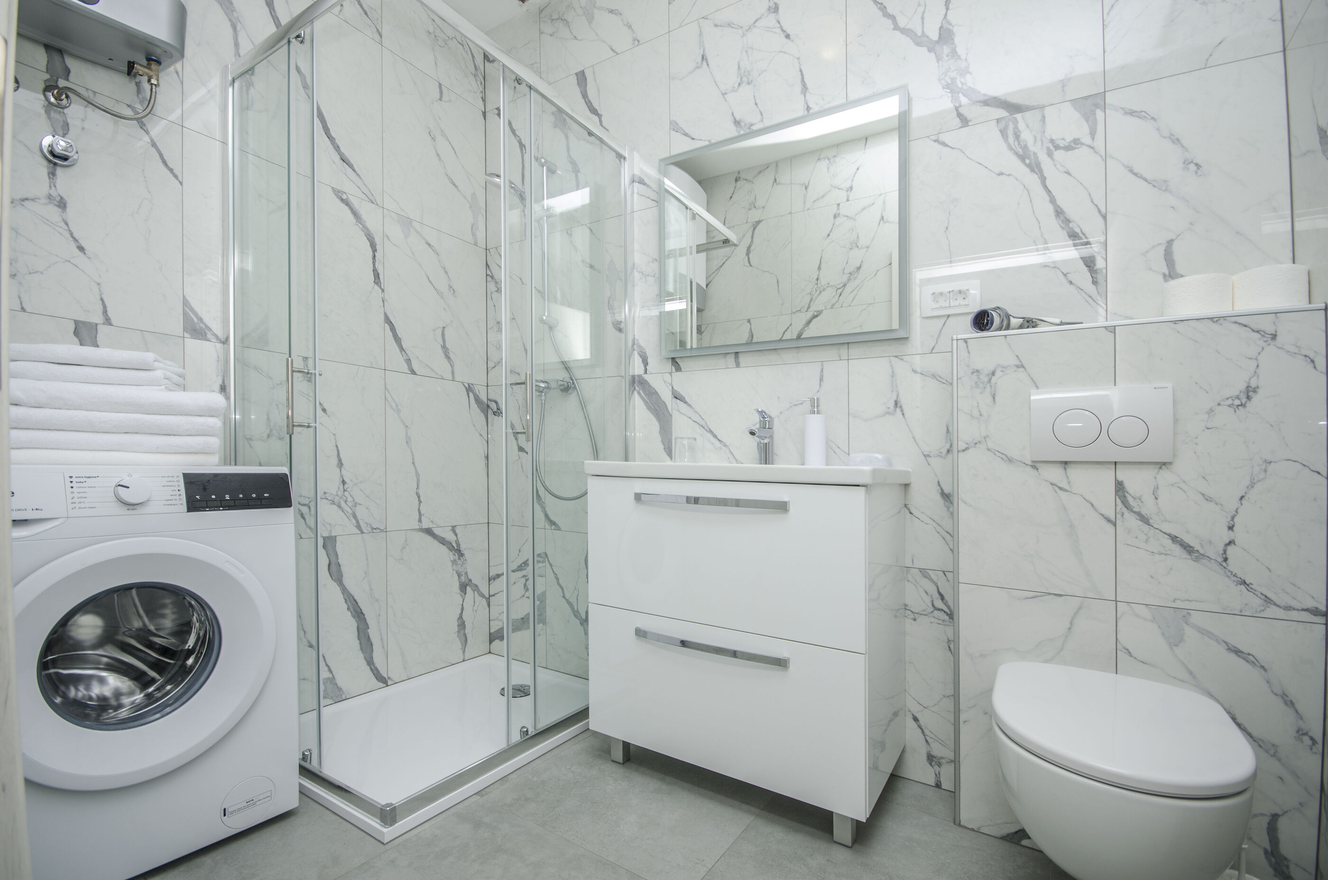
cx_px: 664
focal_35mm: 15
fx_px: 552
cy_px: 440
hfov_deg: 100.5
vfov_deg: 77.1
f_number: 7.1
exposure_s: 1/100
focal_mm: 10
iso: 160
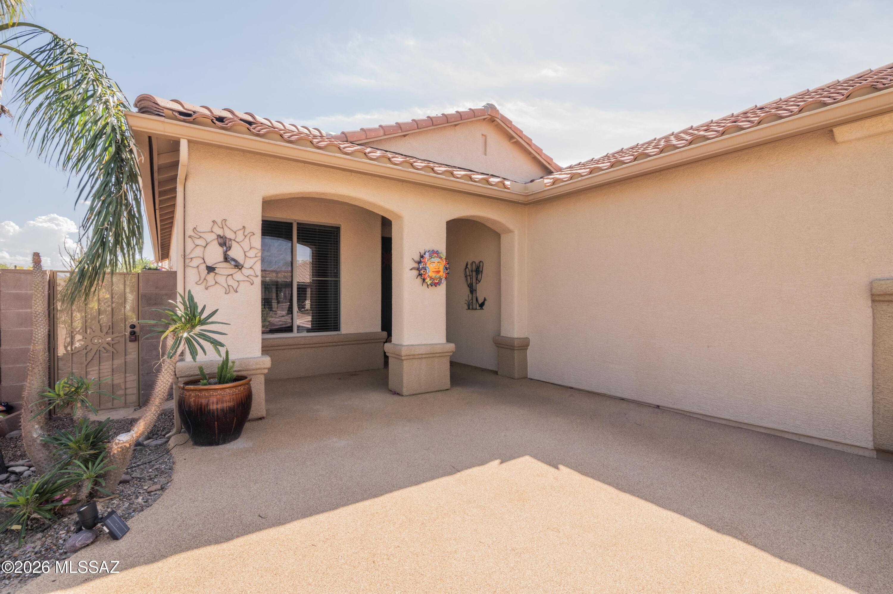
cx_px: 446
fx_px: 397
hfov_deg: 96.8
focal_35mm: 16
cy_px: 297
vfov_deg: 73.7
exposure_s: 1/50
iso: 320
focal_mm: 16
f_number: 22
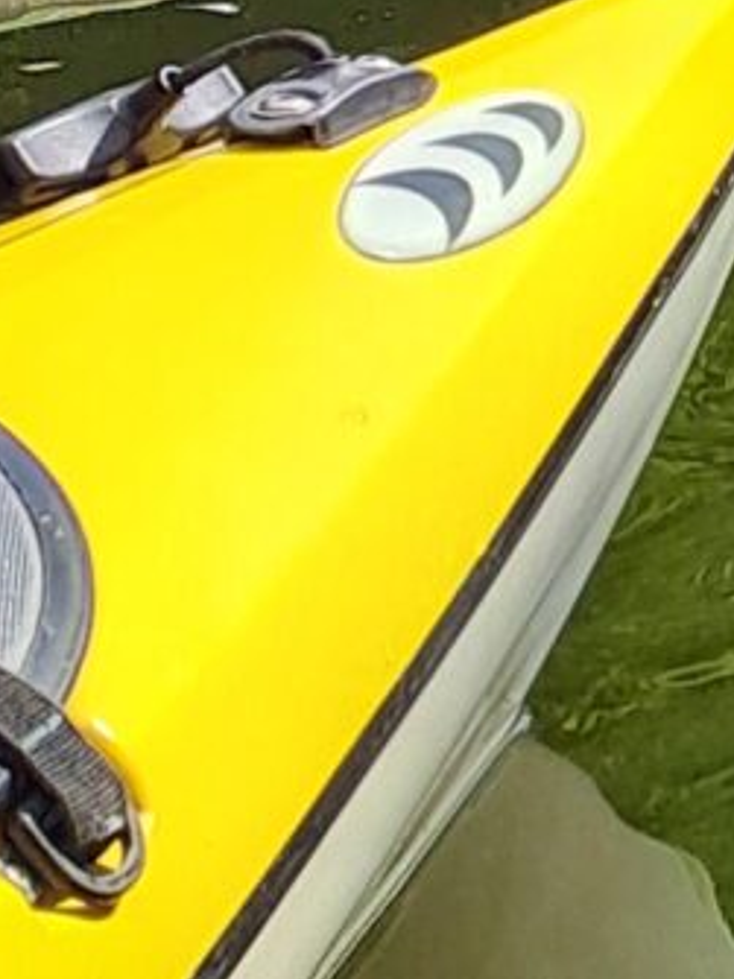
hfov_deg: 6.9
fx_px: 5403
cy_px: -1198
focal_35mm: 191
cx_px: 2351
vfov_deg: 9.4
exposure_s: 1/1761
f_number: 1.8
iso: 32
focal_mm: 4.65
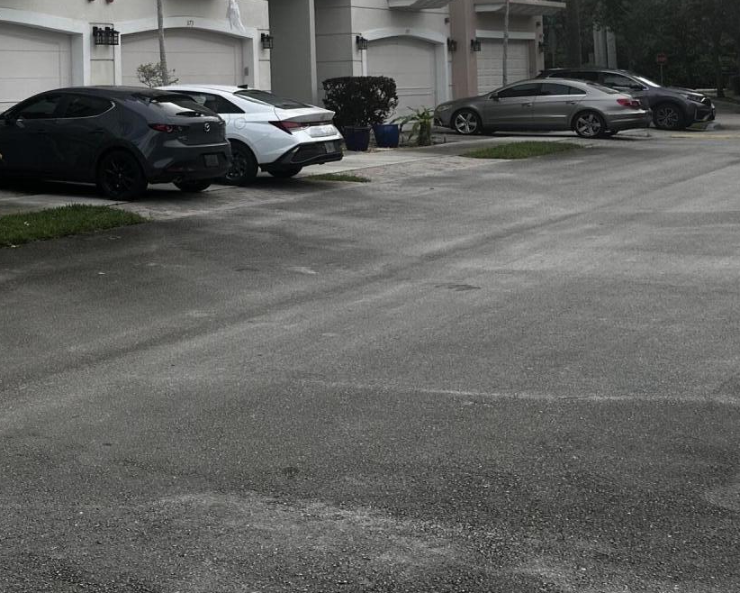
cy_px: 45
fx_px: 1249
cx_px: -56
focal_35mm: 57
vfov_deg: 25.7
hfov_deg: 30.0
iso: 80
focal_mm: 6.86
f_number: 1.78
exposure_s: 1/745
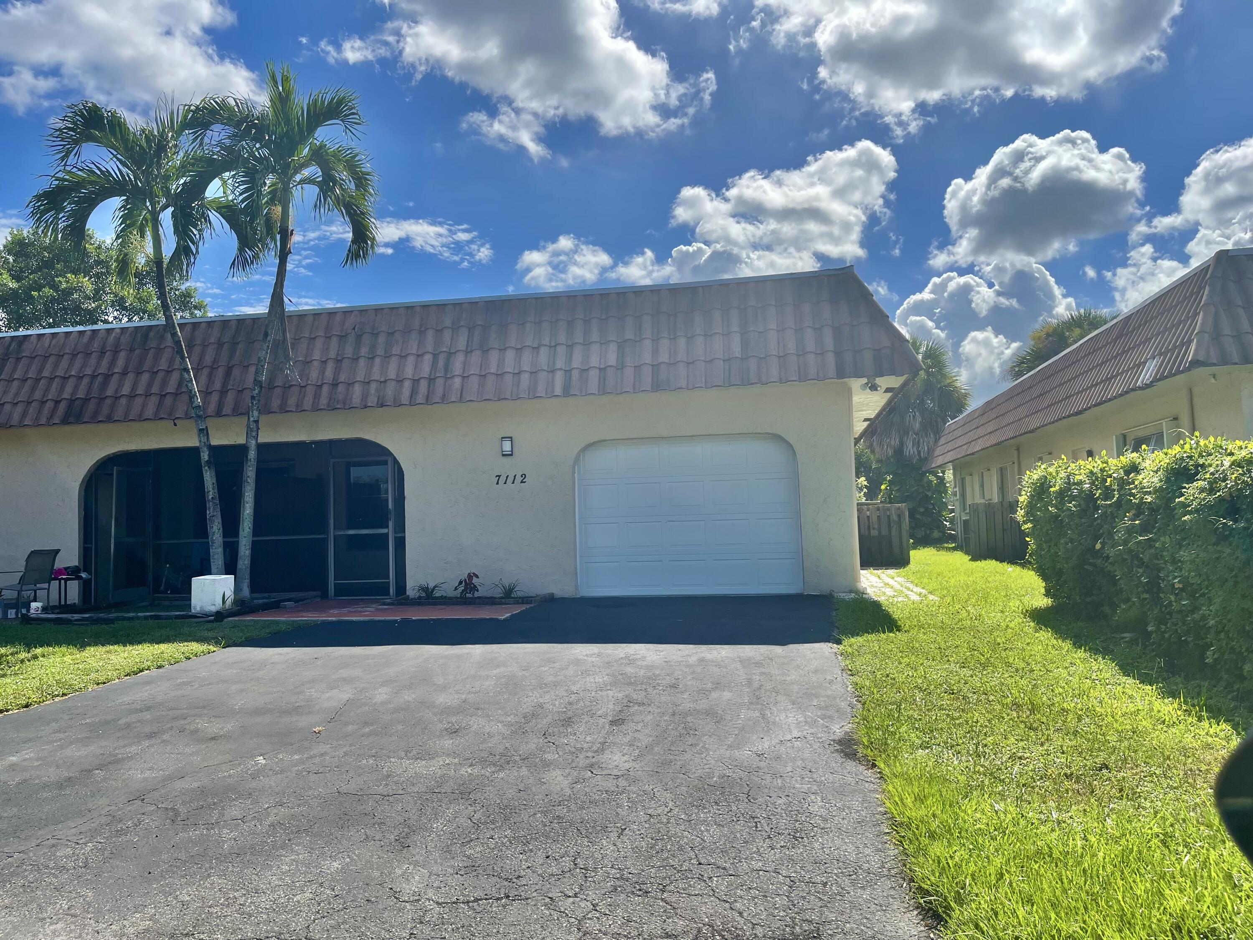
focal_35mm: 25
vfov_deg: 54.9
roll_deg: +1.4
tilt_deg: +3.7
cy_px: 470
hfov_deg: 69.4
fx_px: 905
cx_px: 626
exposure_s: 1/4717
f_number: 1.6
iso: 32
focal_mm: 5.1
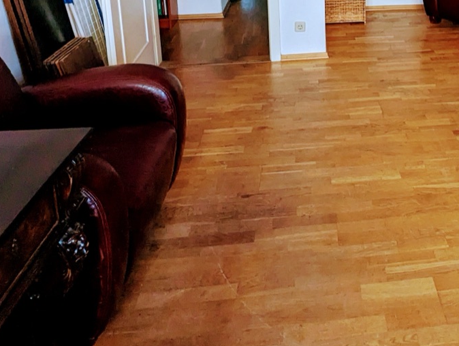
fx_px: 504
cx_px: 373
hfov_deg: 46.2
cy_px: -37
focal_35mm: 38
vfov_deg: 33.0
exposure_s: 1/28.2
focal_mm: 2.35
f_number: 2.2
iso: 355
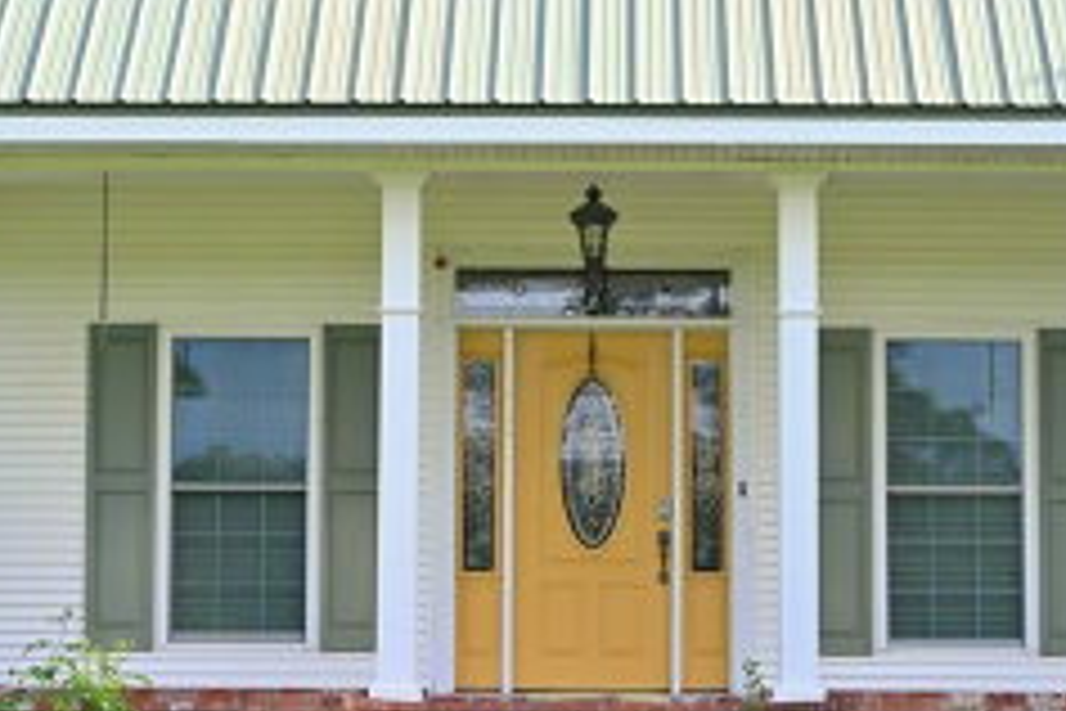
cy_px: 434
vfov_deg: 12.7
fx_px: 3198
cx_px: 598
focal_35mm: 108
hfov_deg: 18.9
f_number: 8
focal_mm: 50
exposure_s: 1/125
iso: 125
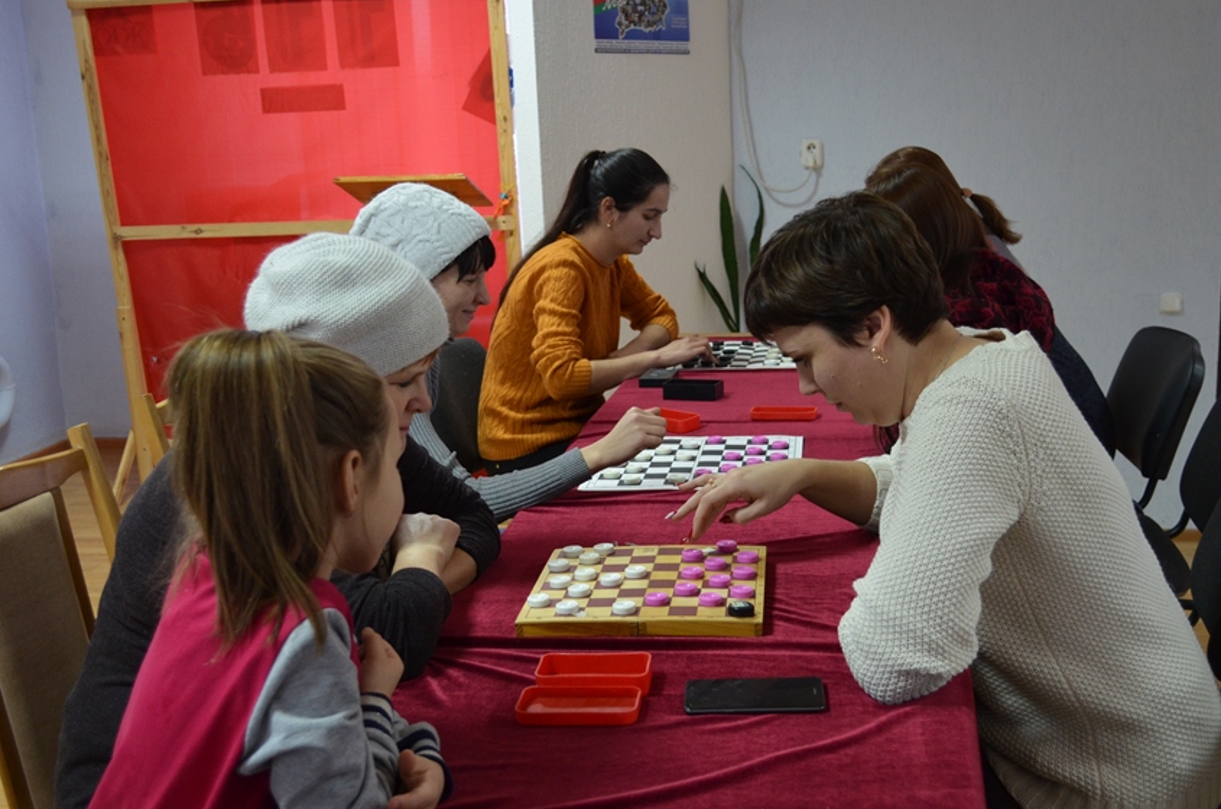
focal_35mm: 42
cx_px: 656
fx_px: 1422
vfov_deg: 31.8
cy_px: 399
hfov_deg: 46.4
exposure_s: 1/30
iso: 800
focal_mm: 24
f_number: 4
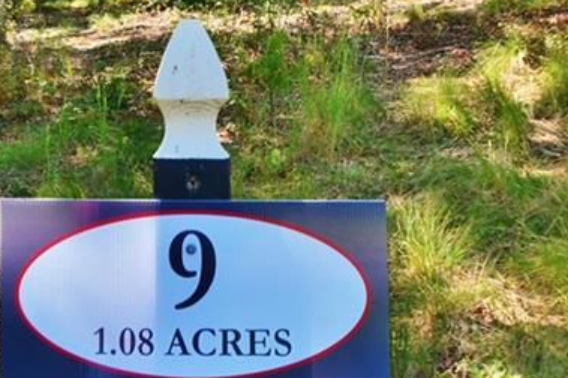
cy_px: -108
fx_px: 1151
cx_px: 159
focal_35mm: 73
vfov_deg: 17.5
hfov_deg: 27.4
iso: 400
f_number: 5
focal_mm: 18
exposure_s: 1/250
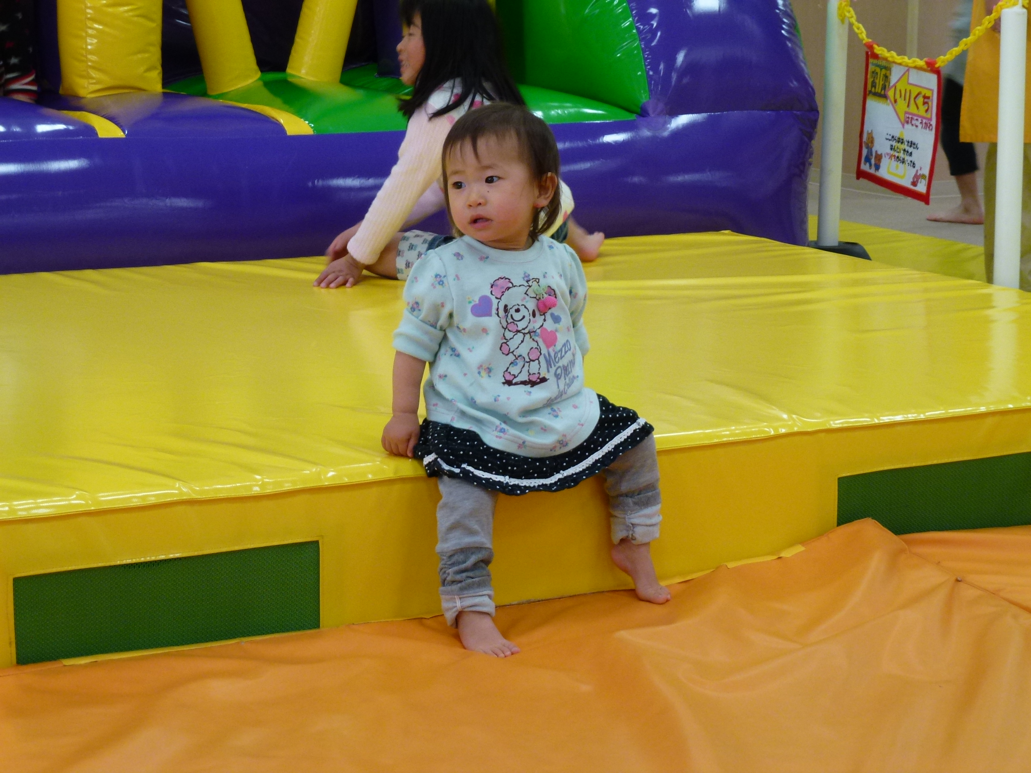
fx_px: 2264
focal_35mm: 76
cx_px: 516
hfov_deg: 25.7
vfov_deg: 19.4
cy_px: 386
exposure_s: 1/30
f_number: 4.7
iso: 200
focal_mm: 13.6
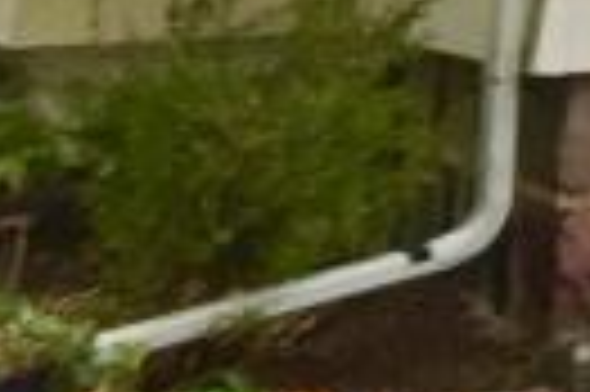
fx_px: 3863
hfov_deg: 7.4
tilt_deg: +9.8
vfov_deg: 5.4
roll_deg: -0.1
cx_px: 1973
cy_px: -910
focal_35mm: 236
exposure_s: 1/40
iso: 32
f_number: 2.2
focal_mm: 4.15
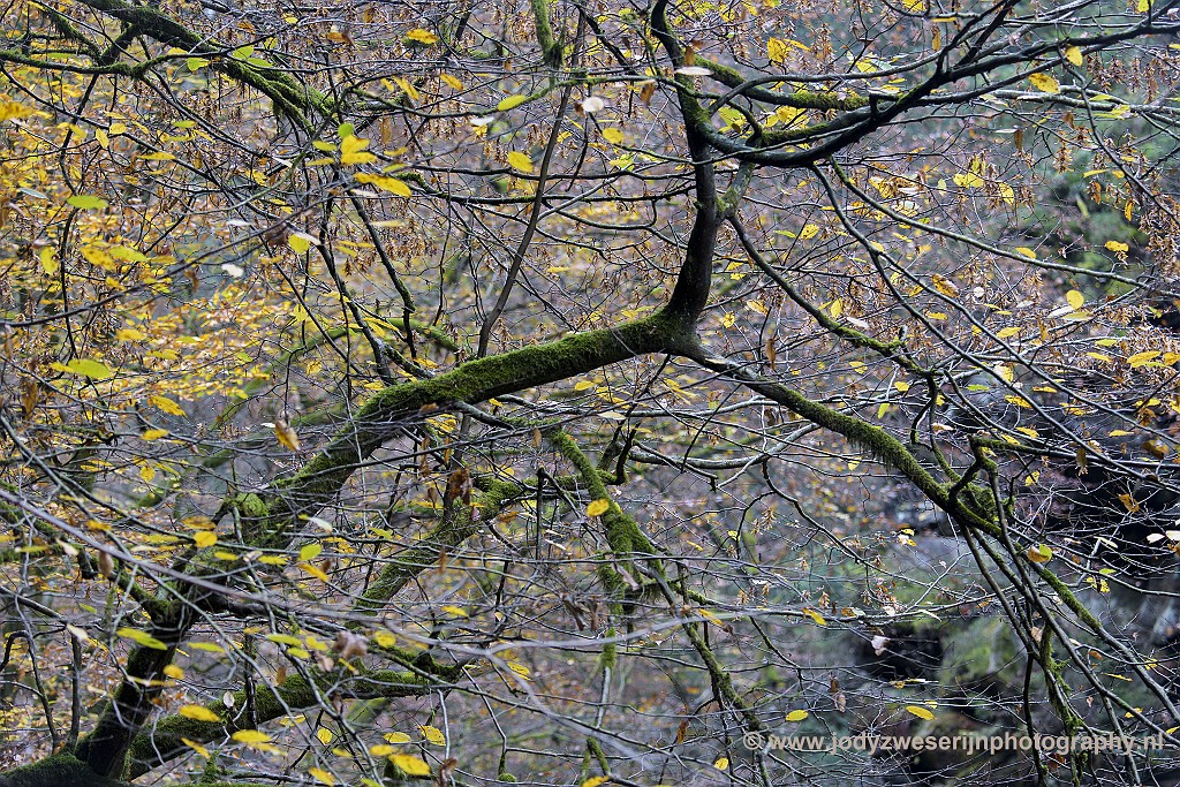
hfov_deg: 15.2
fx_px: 4425
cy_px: 394
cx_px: 590
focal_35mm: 135
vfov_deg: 10.2
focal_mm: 135
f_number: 5.6
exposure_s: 1/6
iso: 100
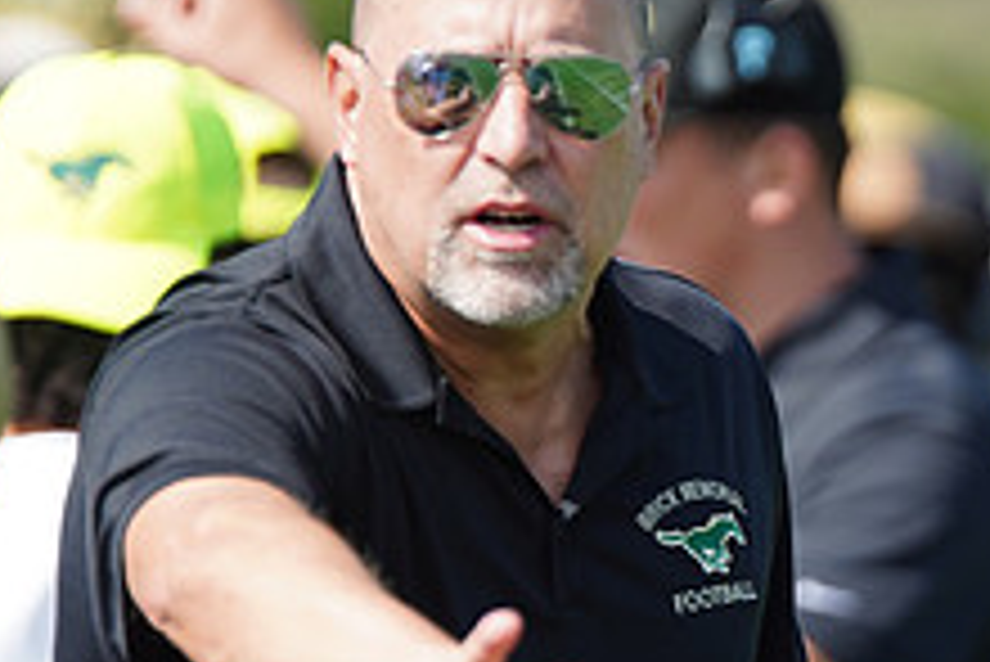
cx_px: 846
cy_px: 516
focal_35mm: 790
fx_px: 21739
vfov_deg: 1.7
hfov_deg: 2.6
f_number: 2.8
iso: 400
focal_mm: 300
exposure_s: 1/3200
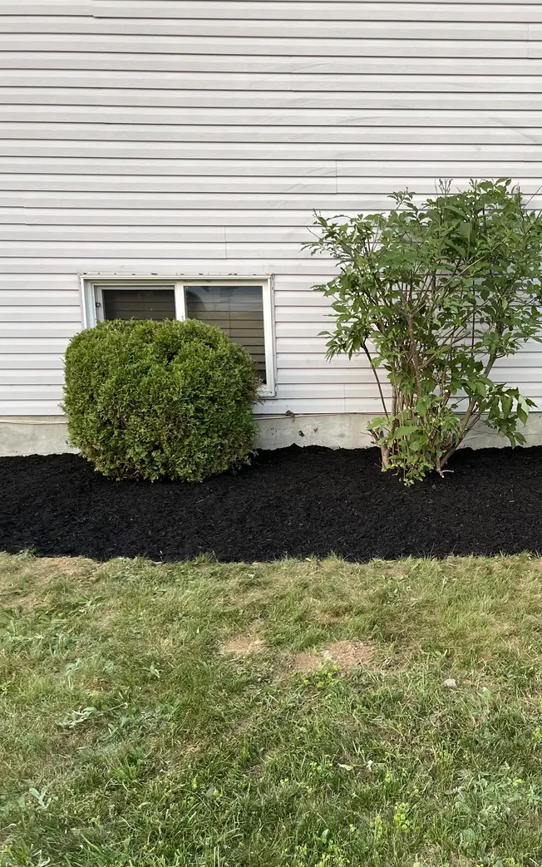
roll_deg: +0.9
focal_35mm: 37
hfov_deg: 33.3
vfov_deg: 52.7
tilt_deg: -13.6
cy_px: 431
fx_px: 874
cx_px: 441
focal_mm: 5.1
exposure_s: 1/121
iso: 80
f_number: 1.6
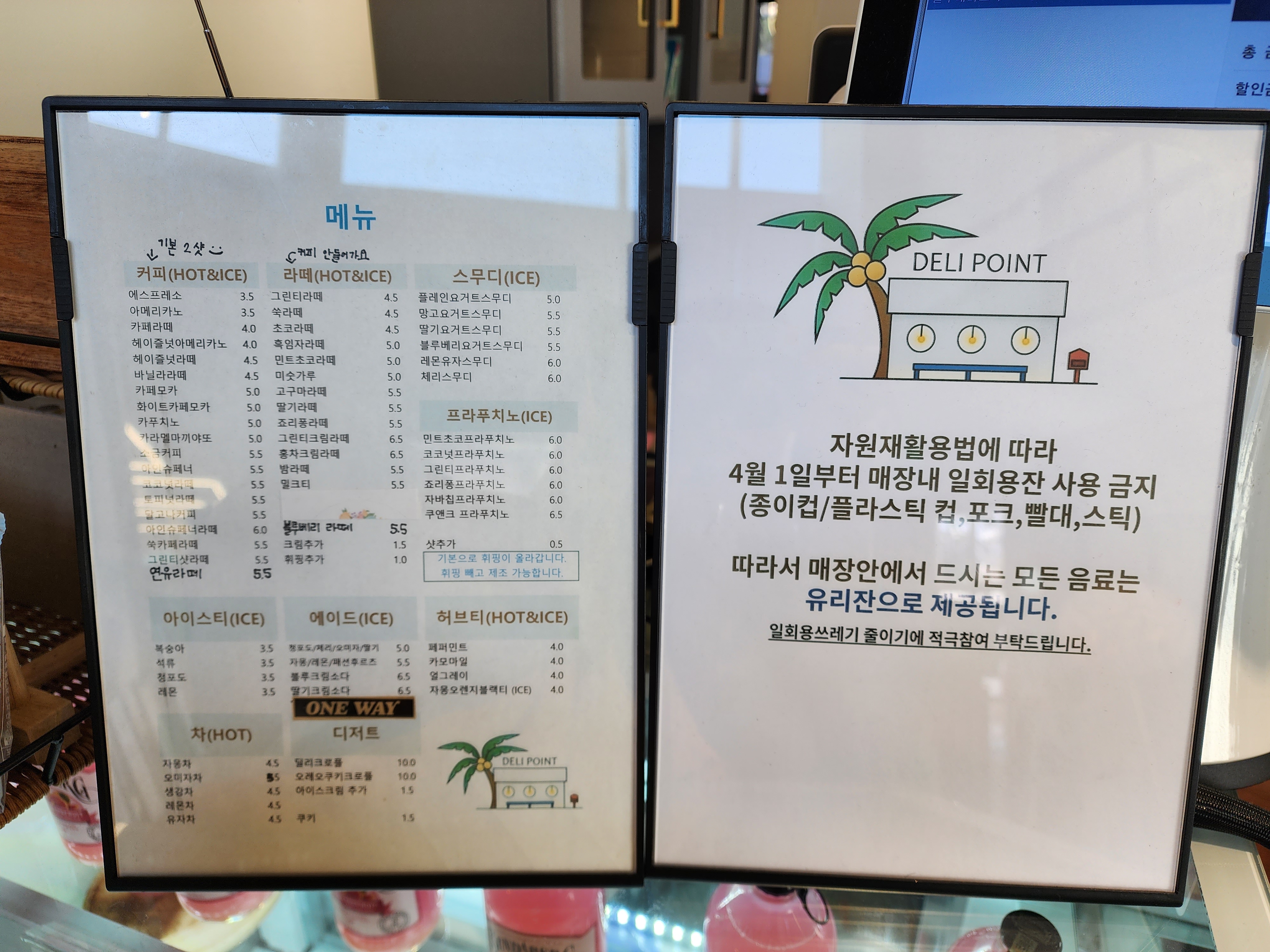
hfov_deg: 73.9
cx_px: 635
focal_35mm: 23
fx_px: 844
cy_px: 476
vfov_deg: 58.9
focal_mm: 6.4
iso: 50
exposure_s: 1/120
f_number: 1.8
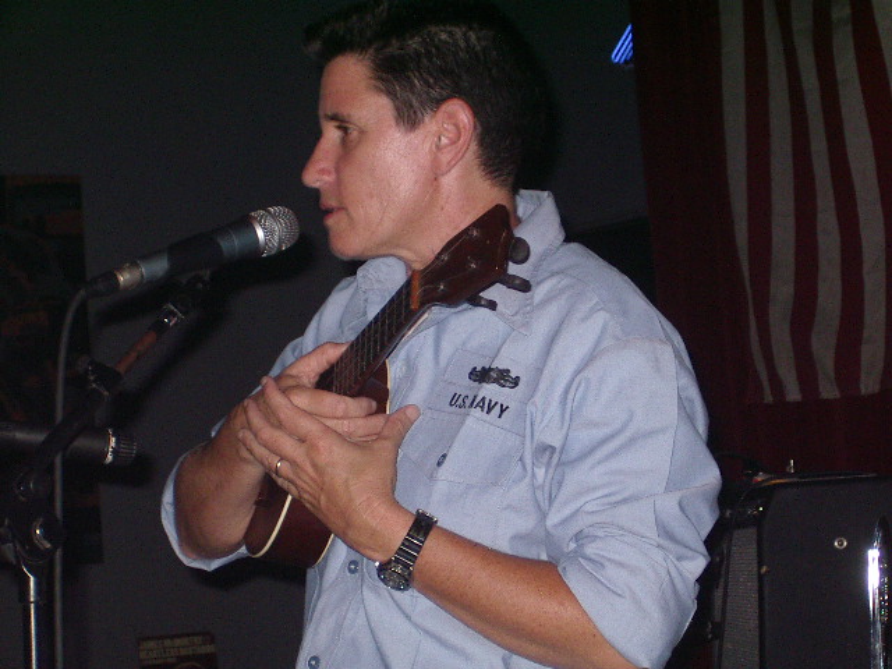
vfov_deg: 13.0
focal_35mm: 114
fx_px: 2938
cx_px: 446
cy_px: 334
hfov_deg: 17.3
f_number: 5
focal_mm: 17.4
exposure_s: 1/125
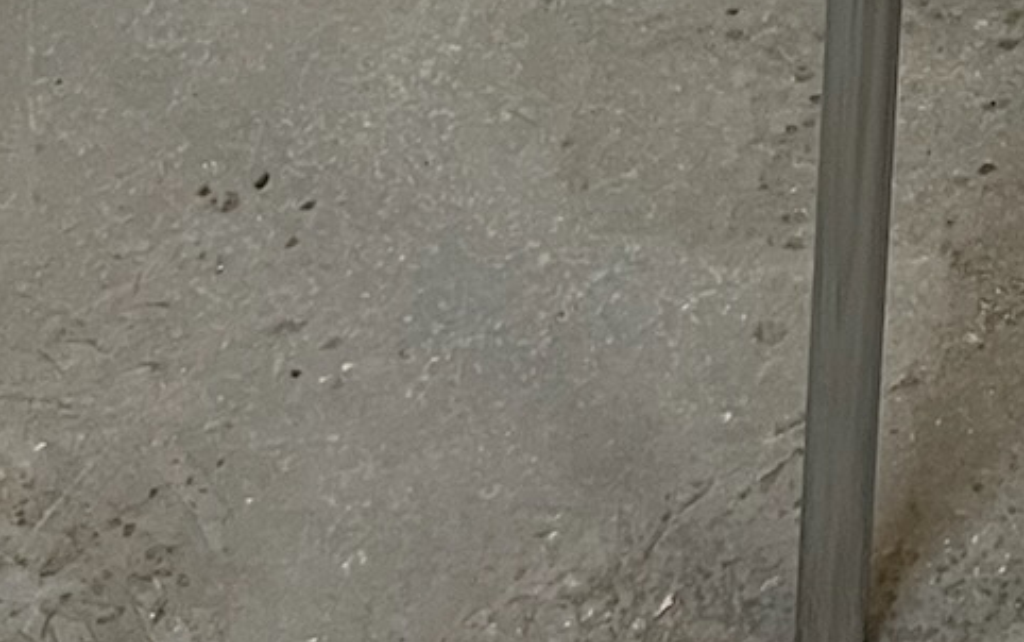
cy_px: -1046
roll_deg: +4.1
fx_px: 3267
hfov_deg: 16.1
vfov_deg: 9.6
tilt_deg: -26.0
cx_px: 1610
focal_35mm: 117
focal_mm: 5.1
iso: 80
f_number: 1.6
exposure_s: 1/50
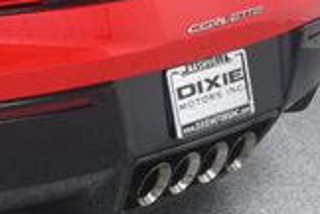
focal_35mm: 142
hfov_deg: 13.5
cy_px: 8
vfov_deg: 9.6
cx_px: -170
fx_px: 1262
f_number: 9
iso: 100
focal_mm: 24
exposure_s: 1/160
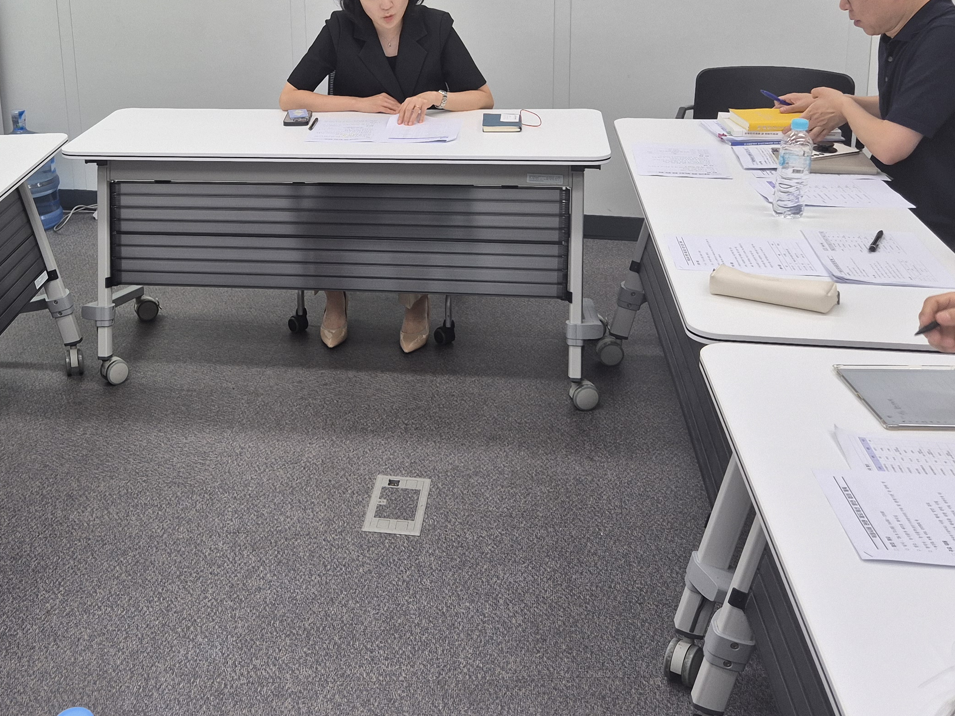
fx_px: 1214
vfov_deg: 32.0
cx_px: 271
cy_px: 140
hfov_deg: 42.0
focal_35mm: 44
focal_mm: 5.4
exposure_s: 1/120
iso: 64
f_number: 1.8
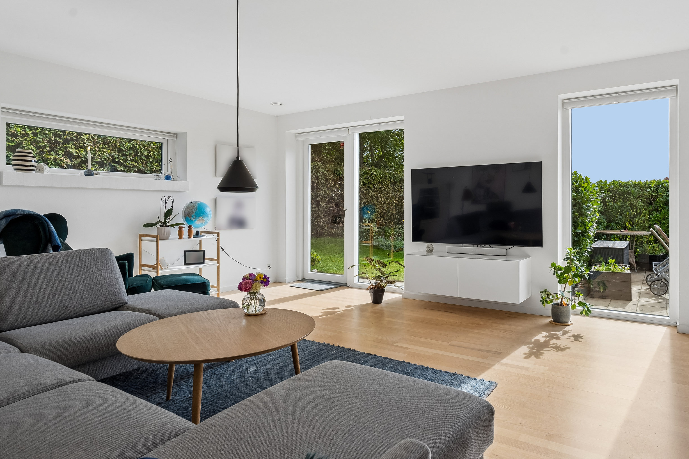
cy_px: 209
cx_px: 404
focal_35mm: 23
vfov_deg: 55.8
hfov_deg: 76.4
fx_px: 433
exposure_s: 1/160
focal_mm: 18.5
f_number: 8
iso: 200
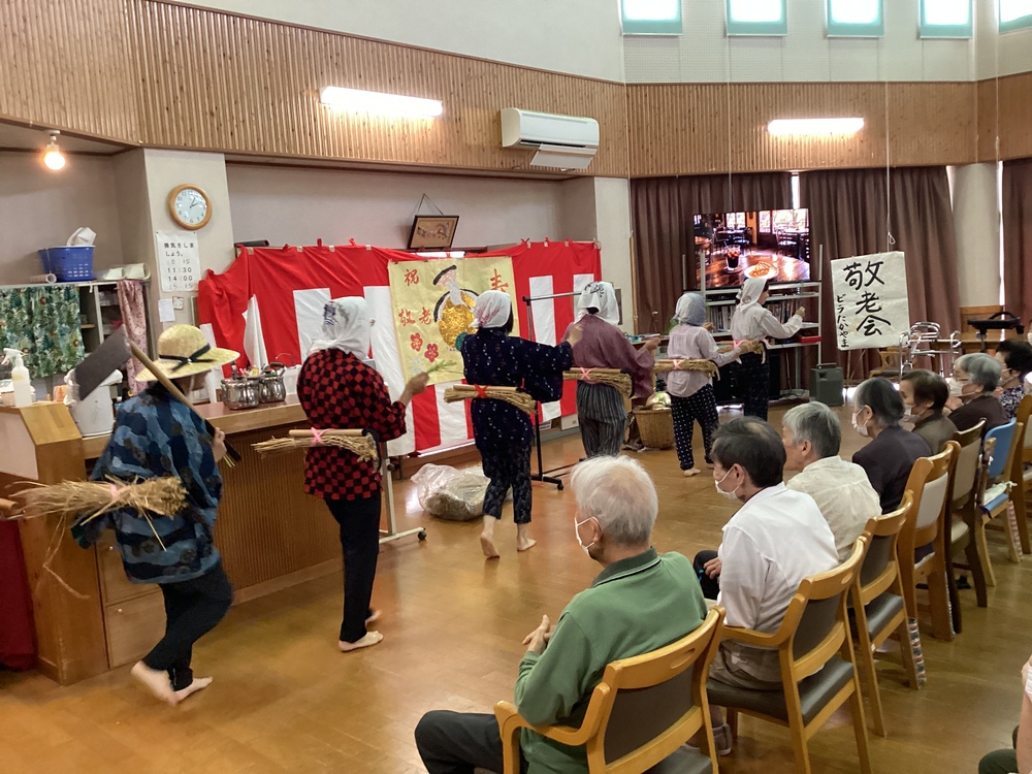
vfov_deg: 45.4
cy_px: 387
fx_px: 924
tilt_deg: -5.7
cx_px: 516
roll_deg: +2.4
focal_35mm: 31
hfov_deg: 58.4
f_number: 2.4
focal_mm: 3.3
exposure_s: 1/60
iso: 250
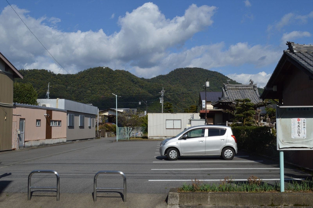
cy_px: 104
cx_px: 156
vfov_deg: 34.2
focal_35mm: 39
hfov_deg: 49.6
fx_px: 339
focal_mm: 26
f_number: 13
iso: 400
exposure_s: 1/640
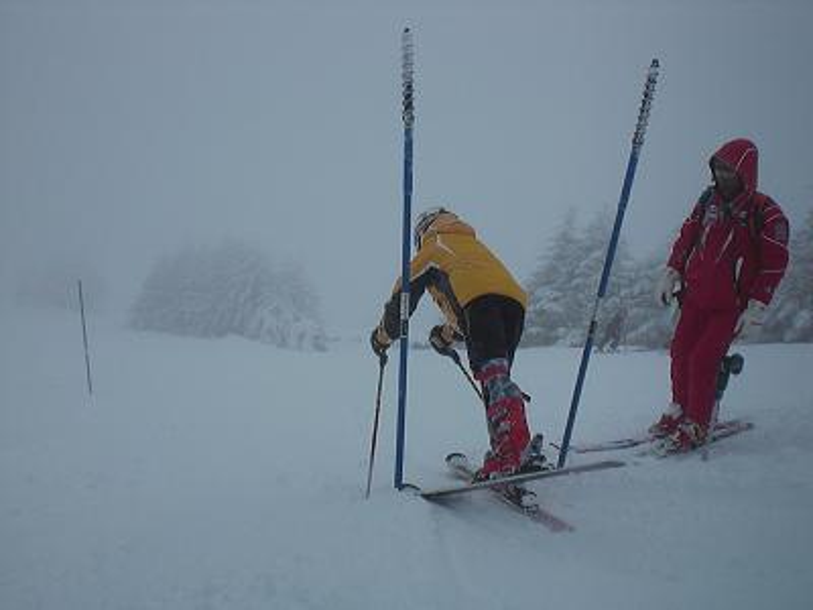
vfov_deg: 37.7
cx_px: 406
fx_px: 892
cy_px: 305
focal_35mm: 38
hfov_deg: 49.0
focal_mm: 6.3
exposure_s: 1/1250
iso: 200
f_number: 5.6
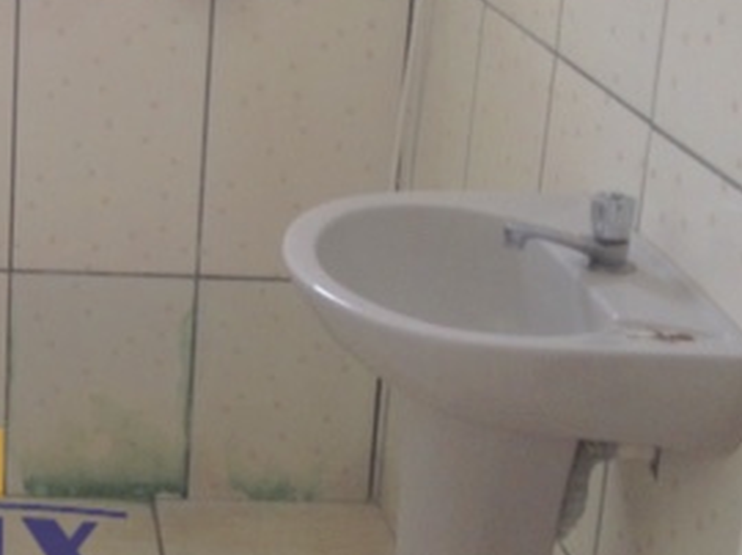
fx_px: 1778
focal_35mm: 83
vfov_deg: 17.6
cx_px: -33
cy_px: 91
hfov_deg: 22.5
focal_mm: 4.28
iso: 50
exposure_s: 1/40
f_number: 2.4
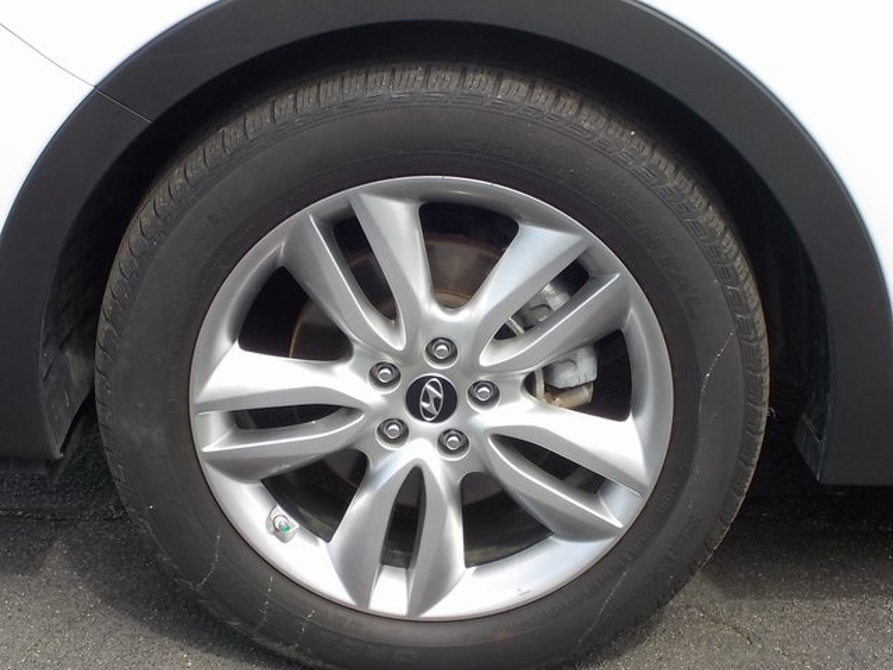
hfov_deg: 21.8
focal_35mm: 90
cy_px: 335
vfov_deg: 16.4
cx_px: 446
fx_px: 2322
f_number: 5.9
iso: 125
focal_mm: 12.3
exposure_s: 1/200
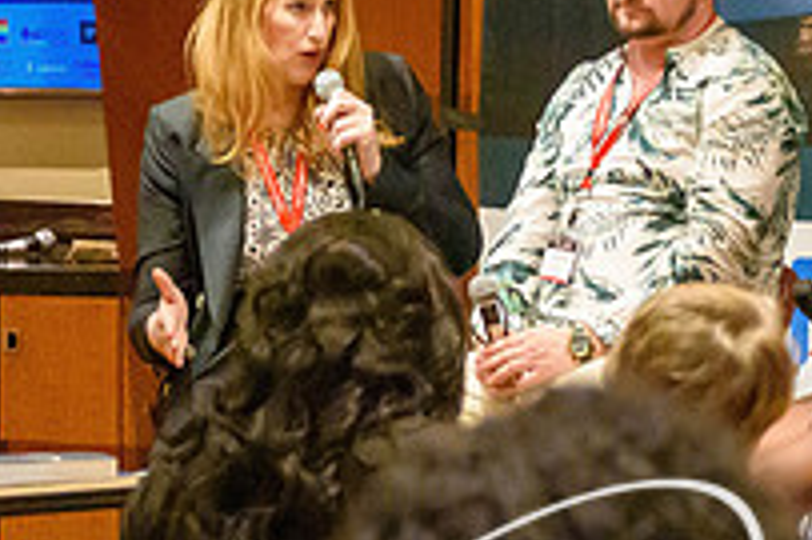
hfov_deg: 6.9
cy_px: 326
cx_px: 196
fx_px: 6761
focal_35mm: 300
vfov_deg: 4.6
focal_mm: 70
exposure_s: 1/125
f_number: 4.5
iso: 7200
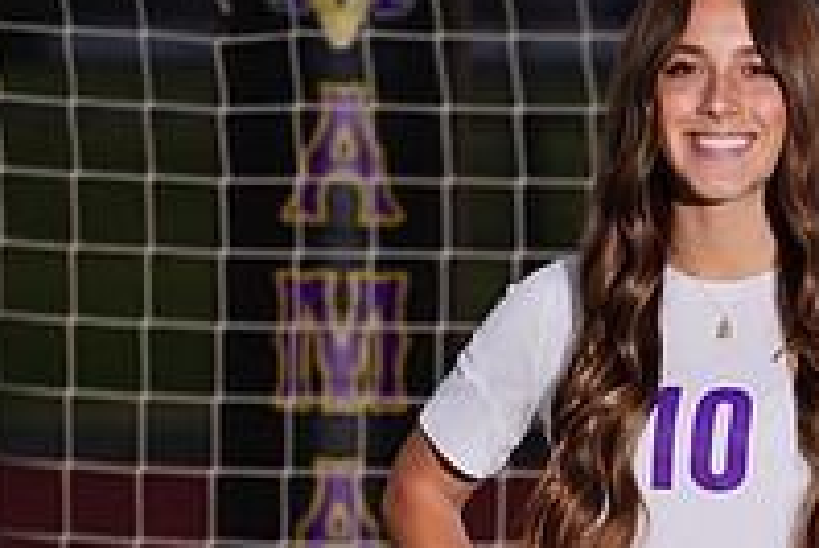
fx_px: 15595
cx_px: 611
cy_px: 841
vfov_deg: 2.0
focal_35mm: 685
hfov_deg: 3.0
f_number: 5.6
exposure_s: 1/200
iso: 320
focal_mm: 235
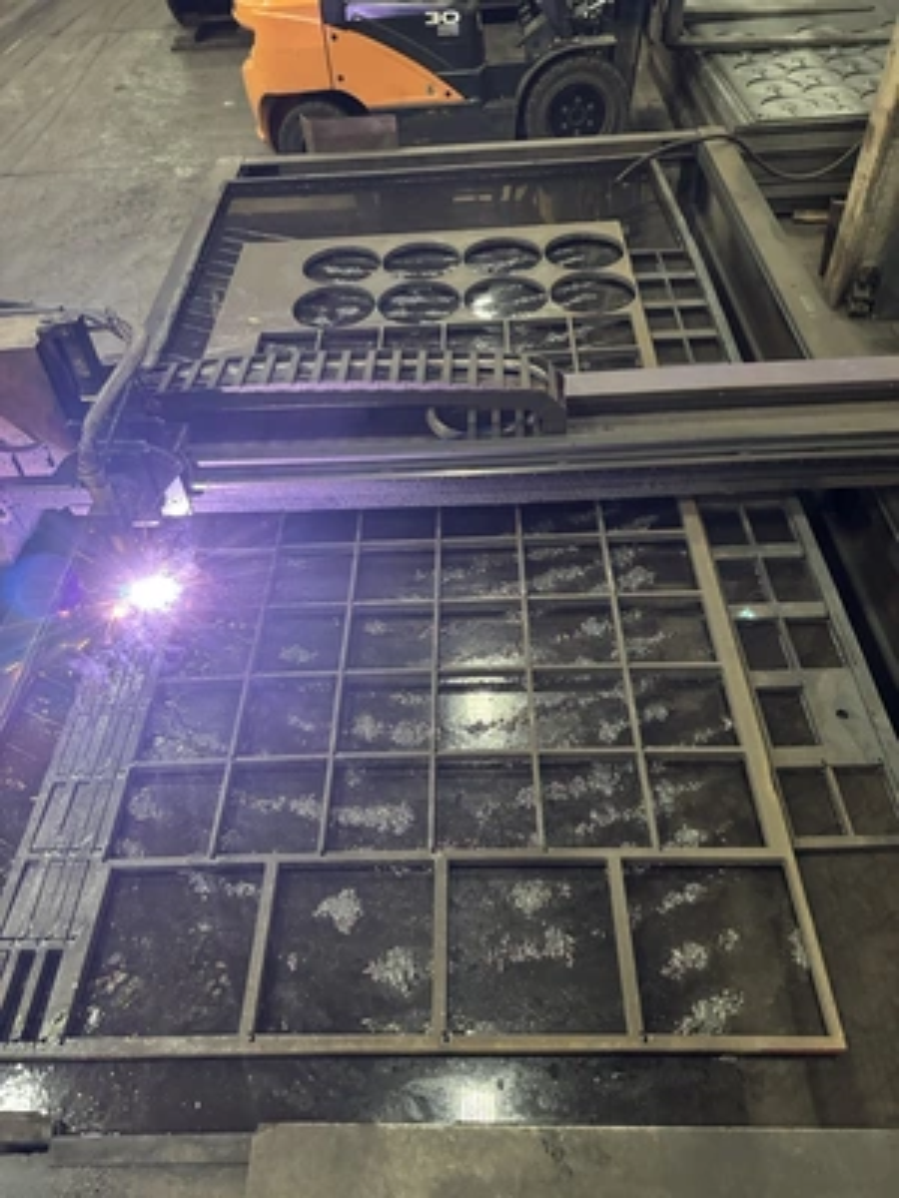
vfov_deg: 71.6
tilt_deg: -49.0
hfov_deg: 56.8
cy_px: 599
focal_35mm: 24
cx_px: 450
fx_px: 831
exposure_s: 1/40
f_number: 1.78
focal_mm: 6.76
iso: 800
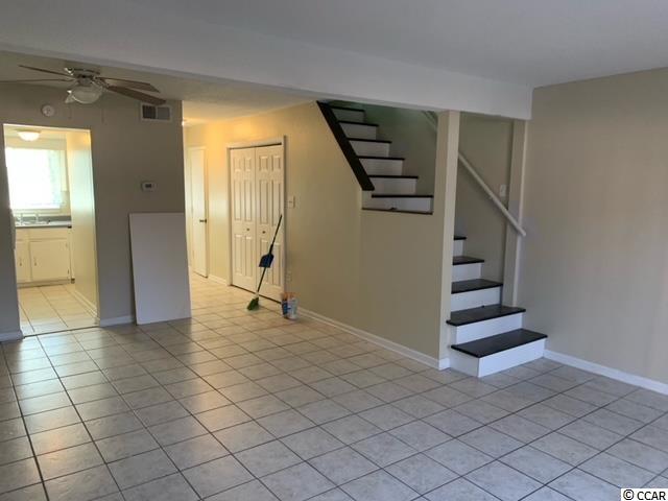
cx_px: 334
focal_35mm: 26
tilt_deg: -7.9
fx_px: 502
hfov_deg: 67.3
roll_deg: -1.0
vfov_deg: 53.1
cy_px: 250
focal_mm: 4.25
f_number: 1.8
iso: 250
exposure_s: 1/40
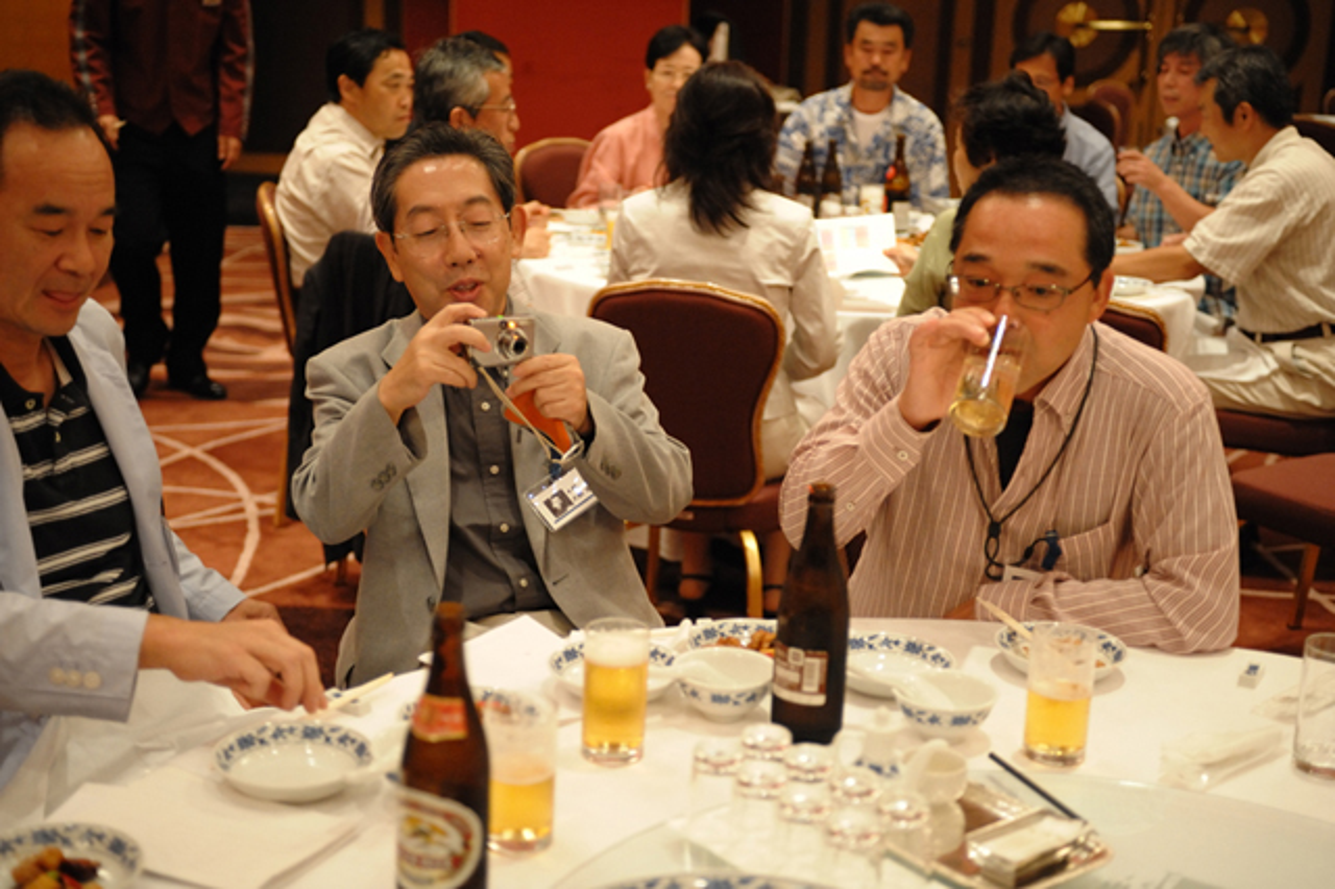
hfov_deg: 39.6
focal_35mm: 50
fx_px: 1853
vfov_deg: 27.0
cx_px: 668
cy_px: 444
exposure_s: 1/125
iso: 4000
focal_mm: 50
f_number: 2.8
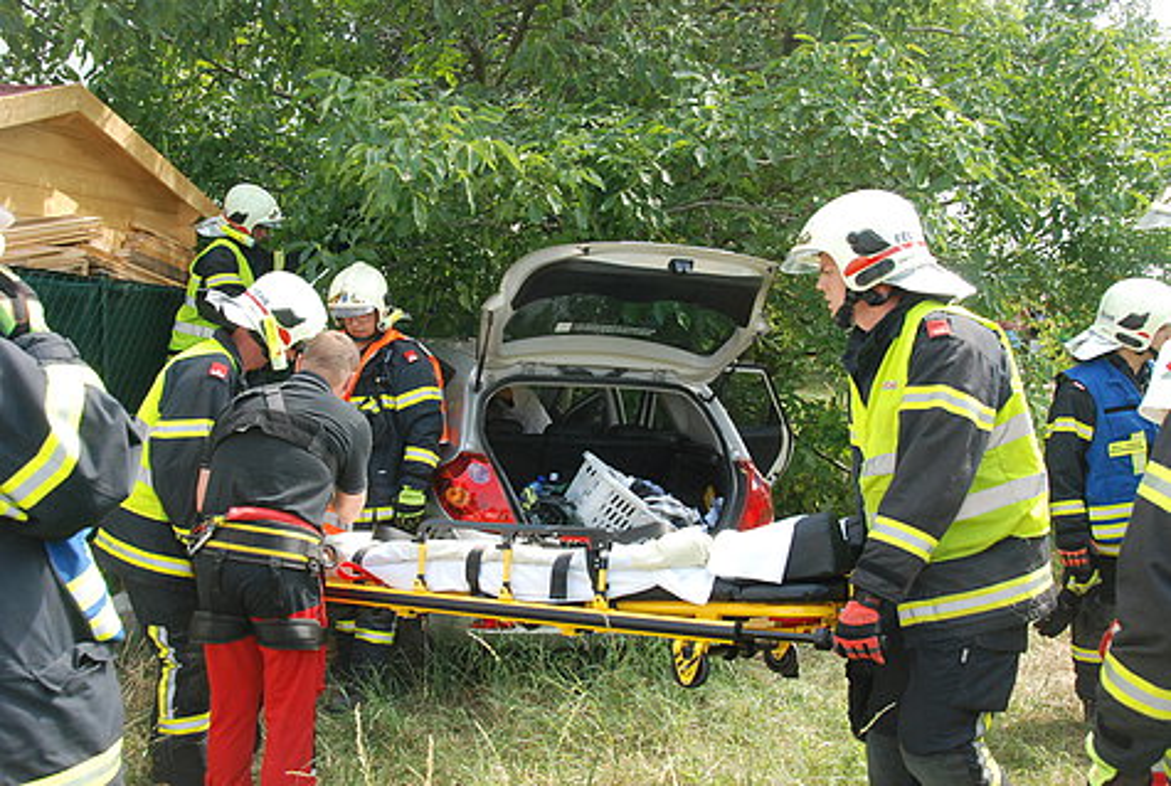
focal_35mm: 36
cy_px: 393
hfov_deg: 53.0
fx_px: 1174
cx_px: 586
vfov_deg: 37.0
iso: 800
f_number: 9
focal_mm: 24
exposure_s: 1/320
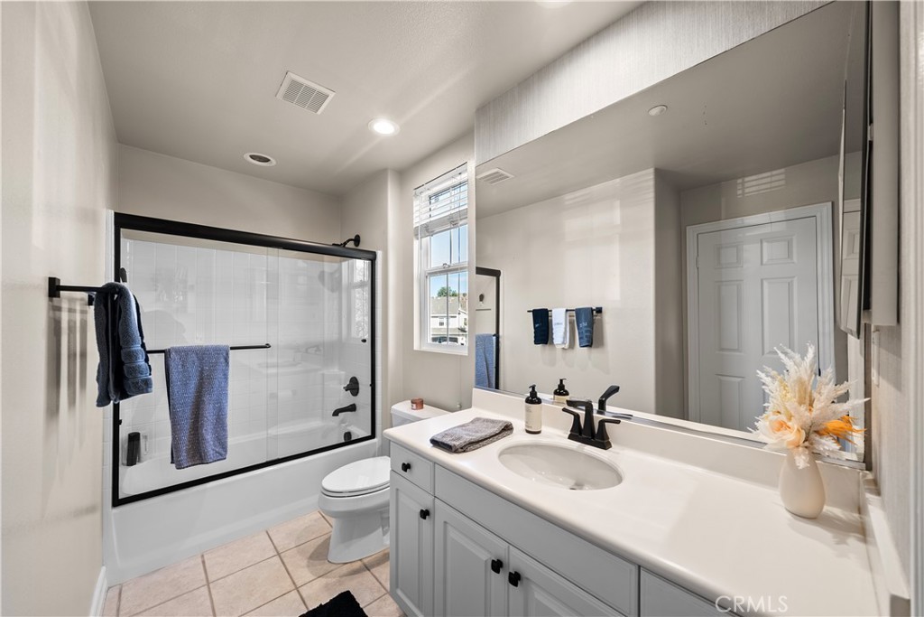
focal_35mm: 13
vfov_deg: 85.4
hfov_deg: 108.3
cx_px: 462
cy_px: 308
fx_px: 334
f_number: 9
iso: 100
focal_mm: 13
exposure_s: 1/2
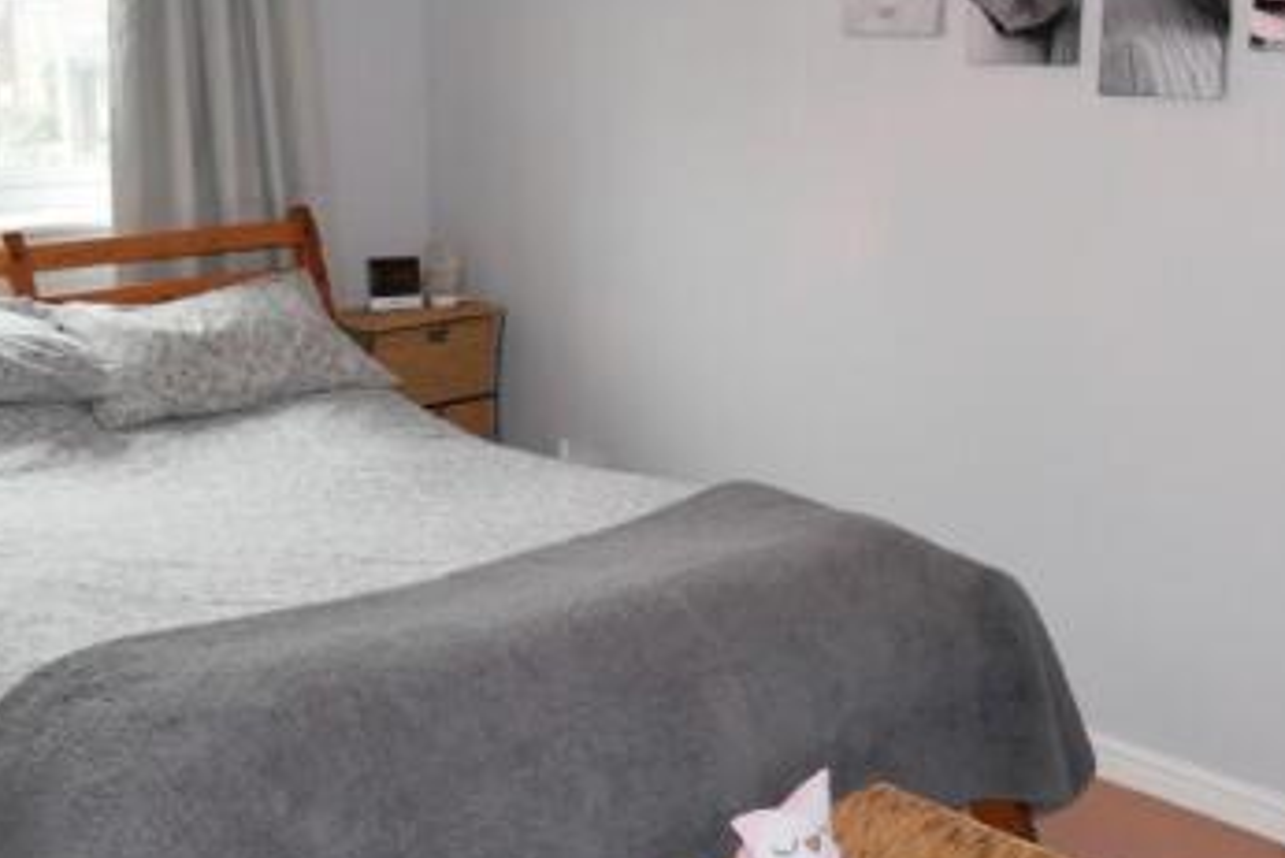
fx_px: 1500
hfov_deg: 45.9
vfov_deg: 31.9
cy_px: 414
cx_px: 817
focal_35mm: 42
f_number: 3.5
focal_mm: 12
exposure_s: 1/50
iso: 400
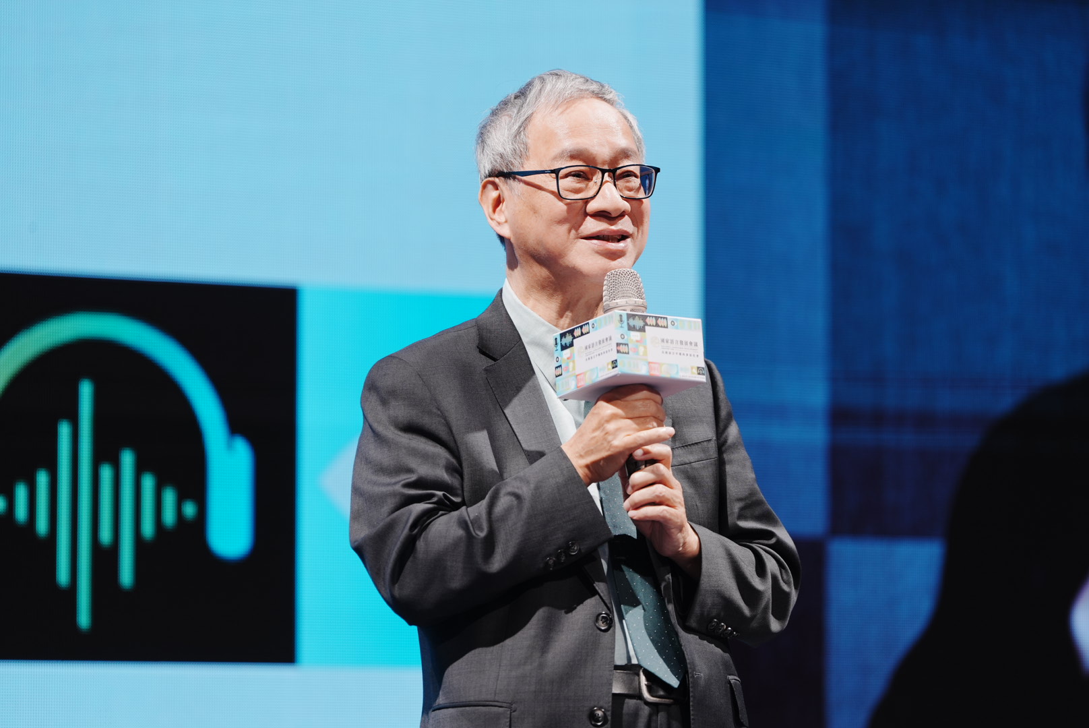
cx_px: 544
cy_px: 364
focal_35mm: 197
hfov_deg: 10.4
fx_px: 5963
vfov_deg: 7.0
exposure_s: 1/160
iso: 320
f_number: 3.5
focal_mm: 197
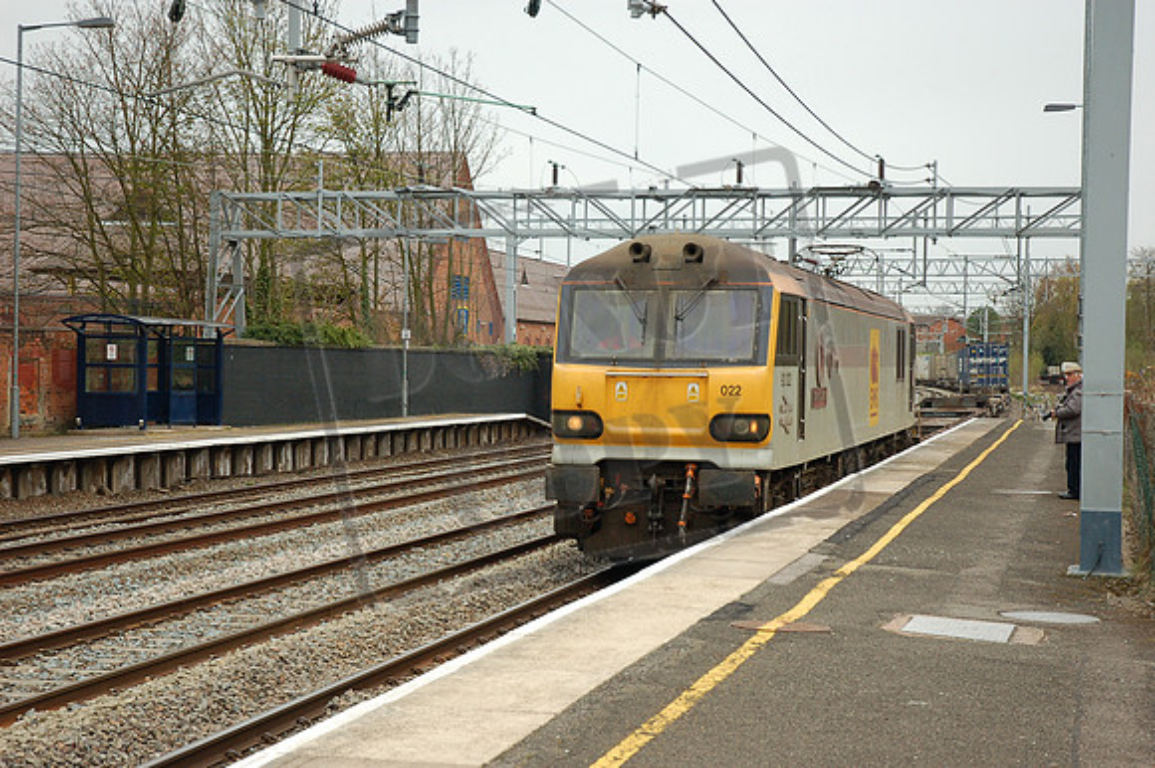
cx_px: 578
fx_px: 2212
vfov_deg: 19.7
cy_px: 384
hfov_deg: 29.3
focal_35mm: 69
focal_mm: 46
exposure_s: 1/800
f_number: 4.5
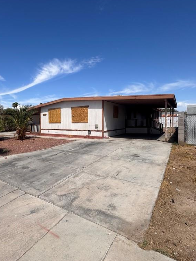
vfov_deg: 84.7
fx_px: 143
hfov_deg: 66.5
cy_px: 130
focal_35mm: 19
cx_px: 63
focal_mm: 2.22
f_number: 2.2
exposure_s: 1/2985
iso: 50
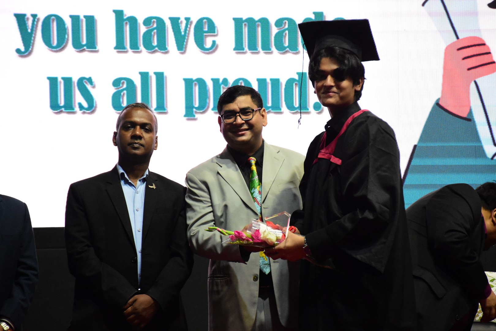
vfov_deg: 8.7
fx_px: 2170
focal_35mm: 158
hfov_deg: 13.0
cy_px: 166
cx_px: 248
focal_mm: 105
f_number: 5.6
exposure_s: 1/160
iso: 5000
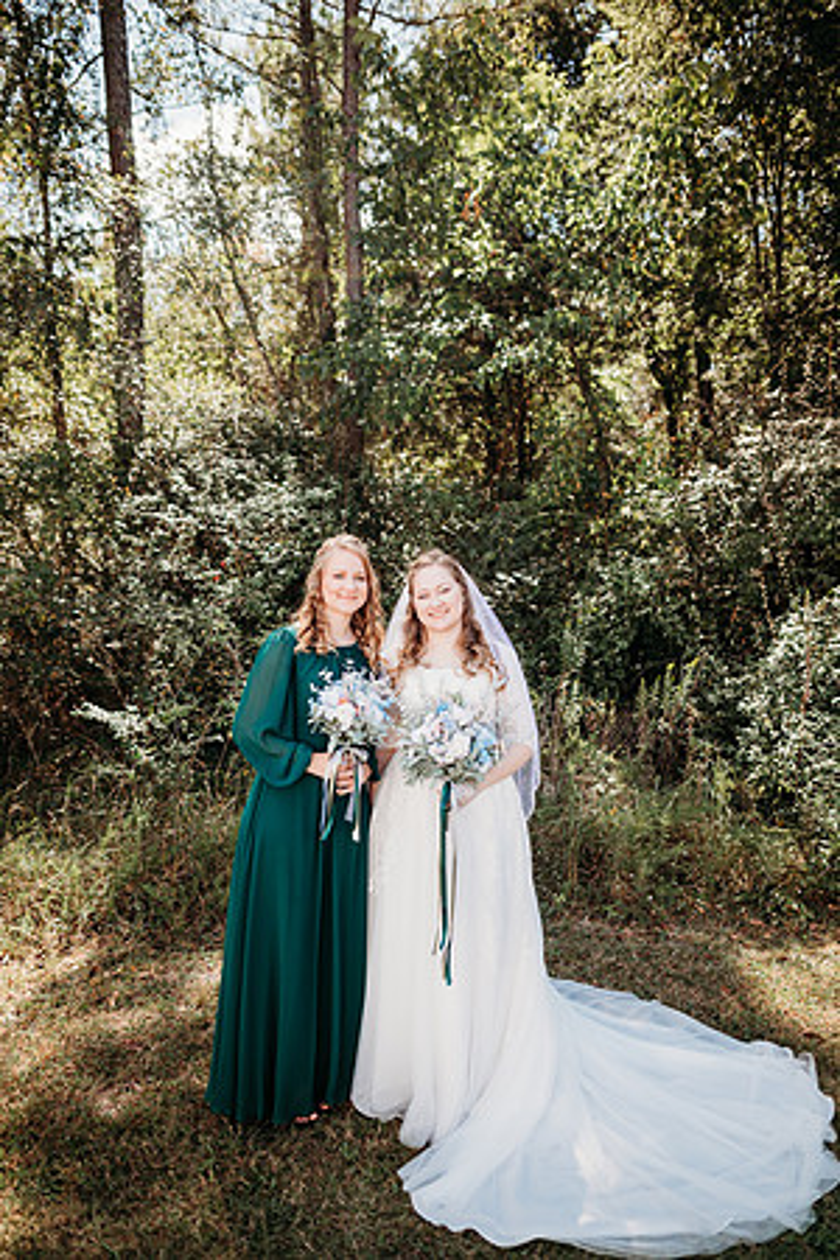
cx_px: 420
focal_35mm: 24
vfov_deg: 73.7
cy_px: 630
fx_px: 840
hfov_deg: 53.1
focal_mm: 24
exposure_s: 1/800
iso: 100
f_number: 2.2
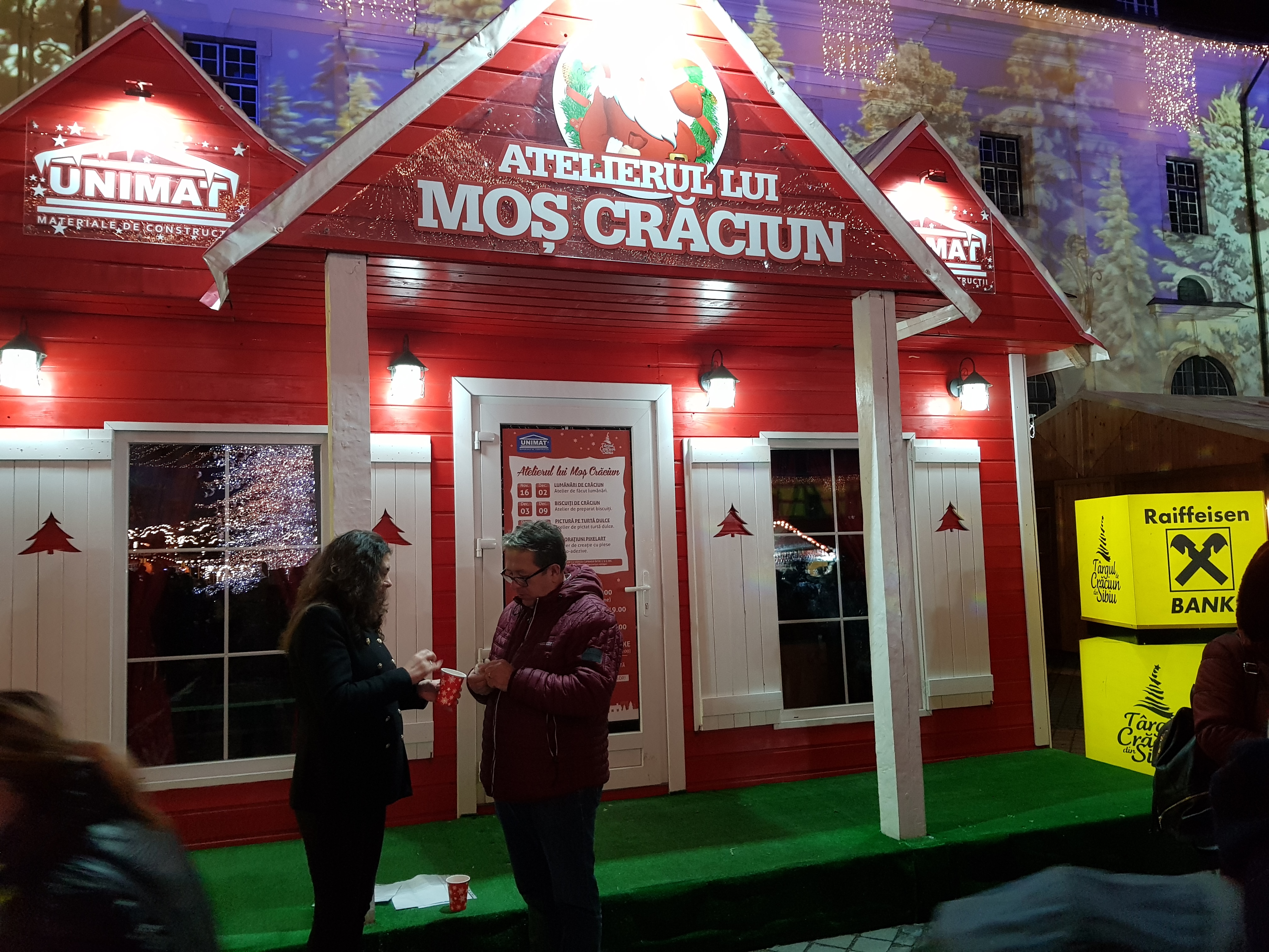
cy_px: 476
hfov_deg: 67.3
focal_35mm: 26
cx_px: 634
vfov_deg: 53.1
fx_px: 953
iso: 200
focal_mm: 4.2
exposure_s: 1/25
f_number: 1.7
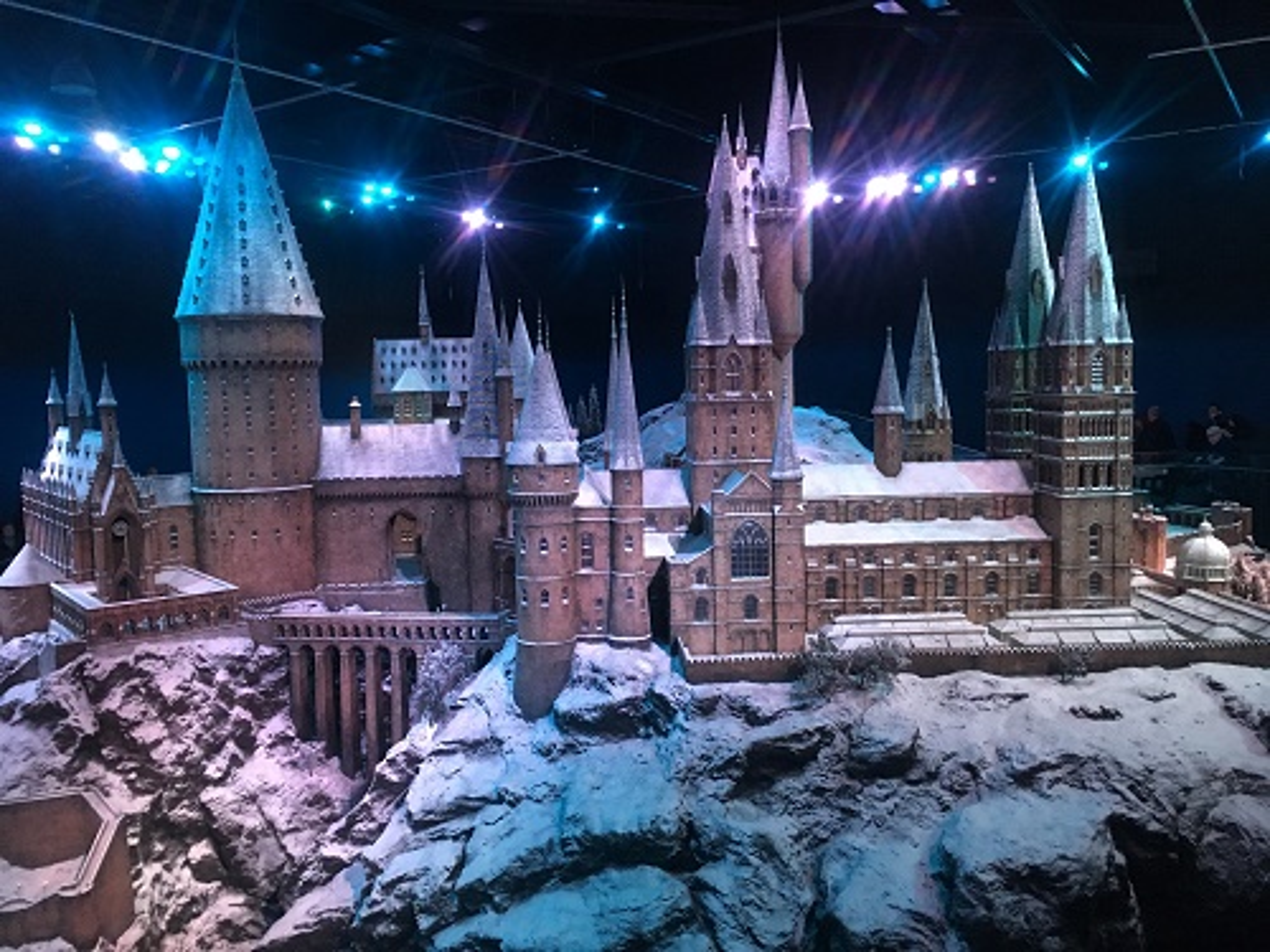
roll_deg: +1.4
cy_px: 476
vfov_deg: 48.2
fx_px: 1064
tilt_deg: -4.4
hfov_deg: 61.7
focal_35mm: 29
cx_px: 635
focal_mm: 4.15
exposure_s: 1/17
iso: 200
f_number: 2.2
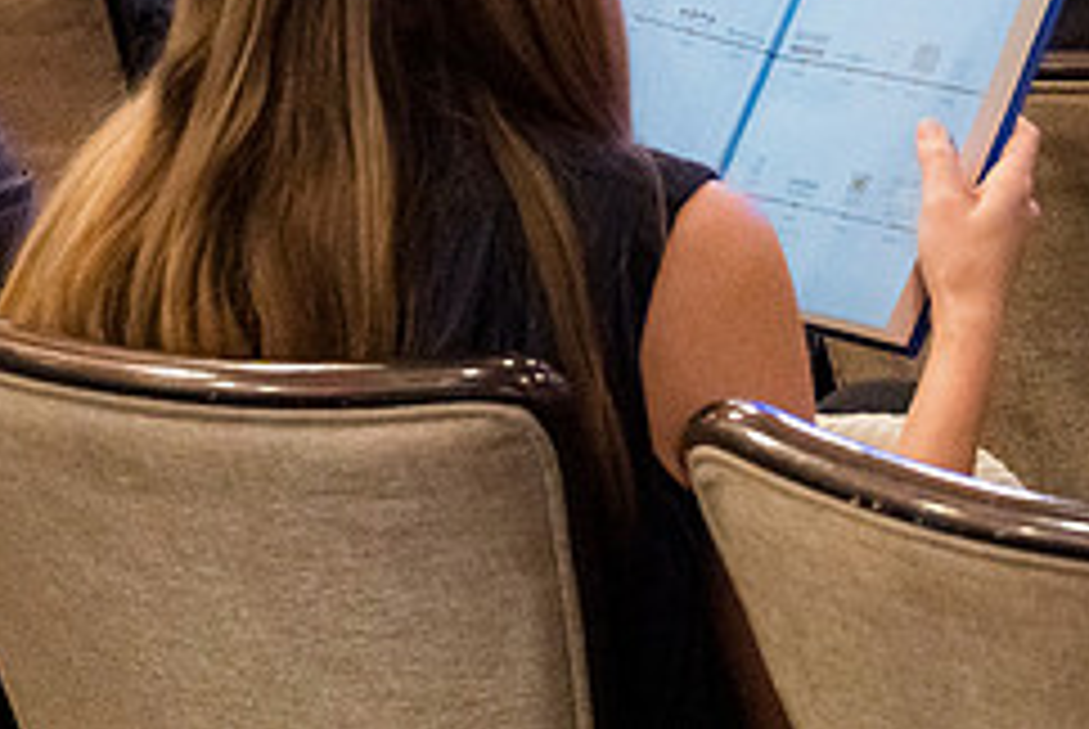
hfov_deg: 16.5
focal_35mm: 122
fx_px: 3695
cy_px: -137
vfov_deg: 11.1
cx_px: 999
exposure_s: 1/160
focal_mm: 34
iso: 6400
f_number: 4.5
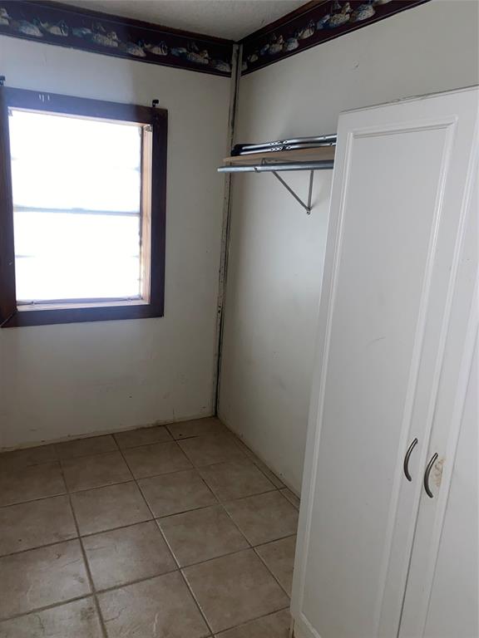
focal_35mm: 26
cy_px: 319
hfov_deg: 53.1
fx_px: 480
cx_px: 240
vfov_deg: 67.3
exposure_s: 1/4
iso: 64
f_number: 1.8
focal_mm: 4.25
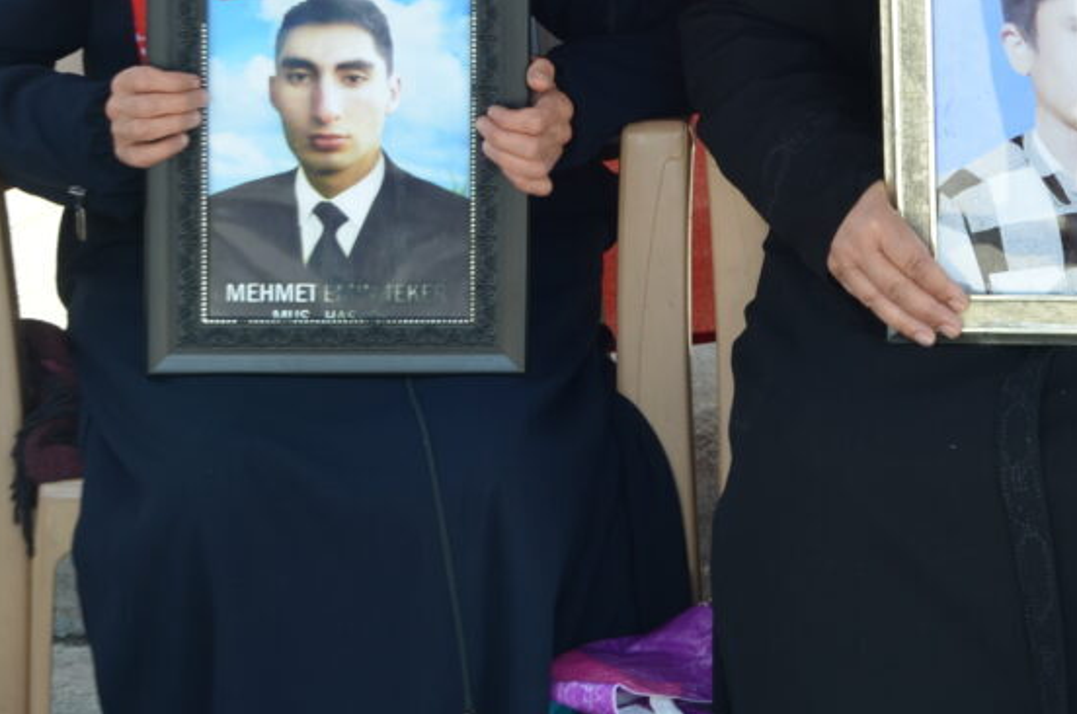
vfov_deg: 9.3
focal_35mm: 146
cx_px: 1180
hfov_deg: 13.8
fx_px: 4360
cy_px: 76
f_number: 6.3
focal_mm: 42
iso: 200
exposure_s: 1/160
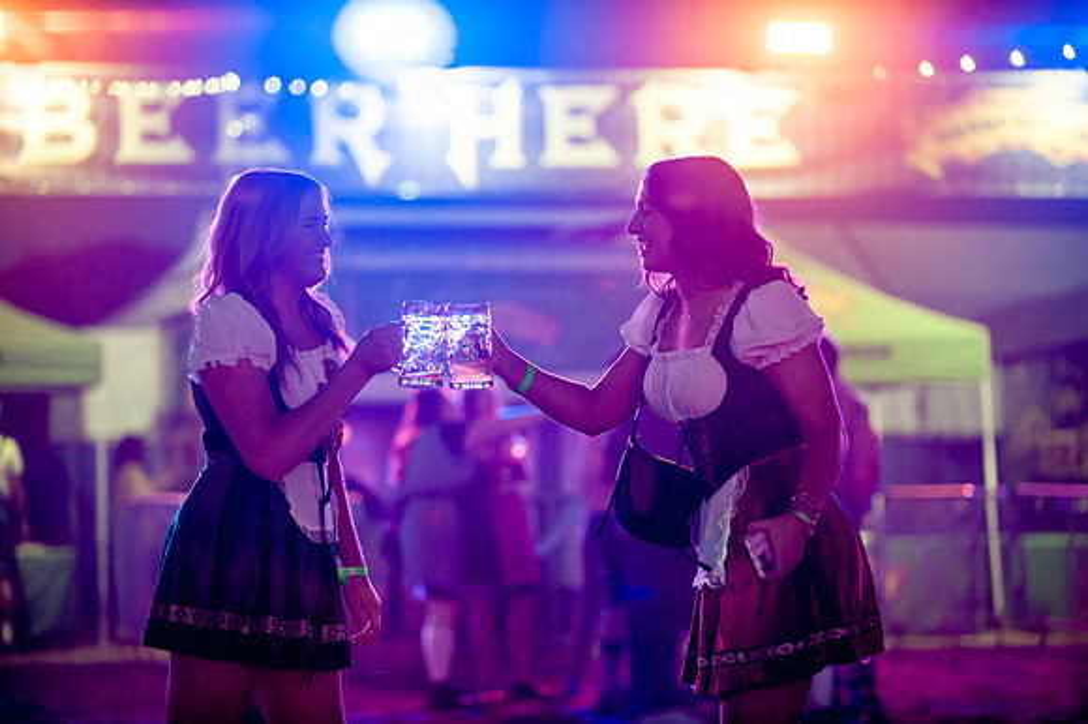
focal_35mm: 120
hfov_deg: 17.1
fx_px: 3624
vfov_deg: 11.4
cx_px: 544
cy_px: 362
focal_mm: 120
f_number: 2.8
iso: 1250
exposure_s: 1/200
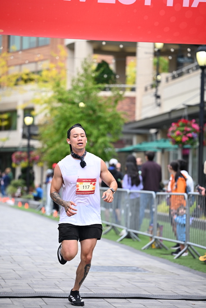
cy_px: 154
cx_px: 103
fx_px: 1029
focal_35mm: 120
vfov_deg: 17.1
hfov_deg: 11.4
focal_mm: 120
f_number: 2.8
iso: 640
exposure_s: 1/1600
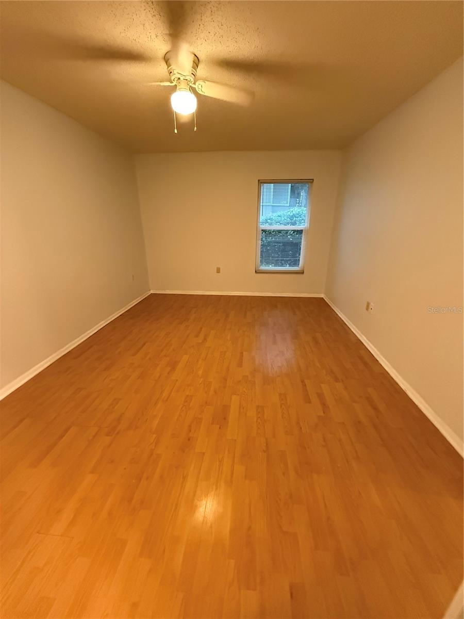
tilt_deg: -19.7
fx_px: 250
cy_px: 310
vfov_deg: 102.1
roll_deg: -0.6
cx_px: 232
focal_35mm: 14
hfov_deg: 85.7
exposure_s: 1/60
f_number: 2.2
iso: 1250
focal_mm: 2.22
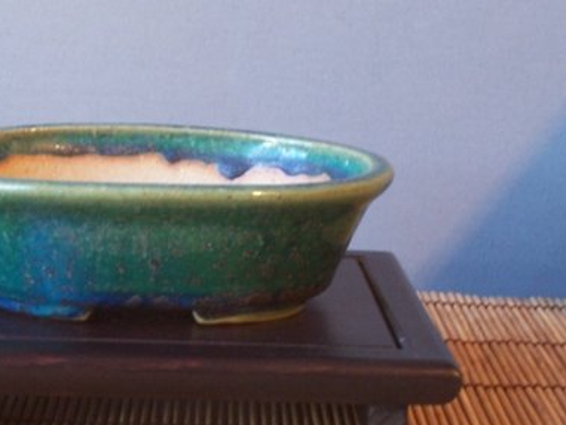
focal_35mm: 104
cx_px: 150
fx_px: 1701
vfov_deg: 14.2
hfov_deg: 18.8
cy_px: 251
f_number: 4
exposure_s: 1/10
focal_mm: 10.8
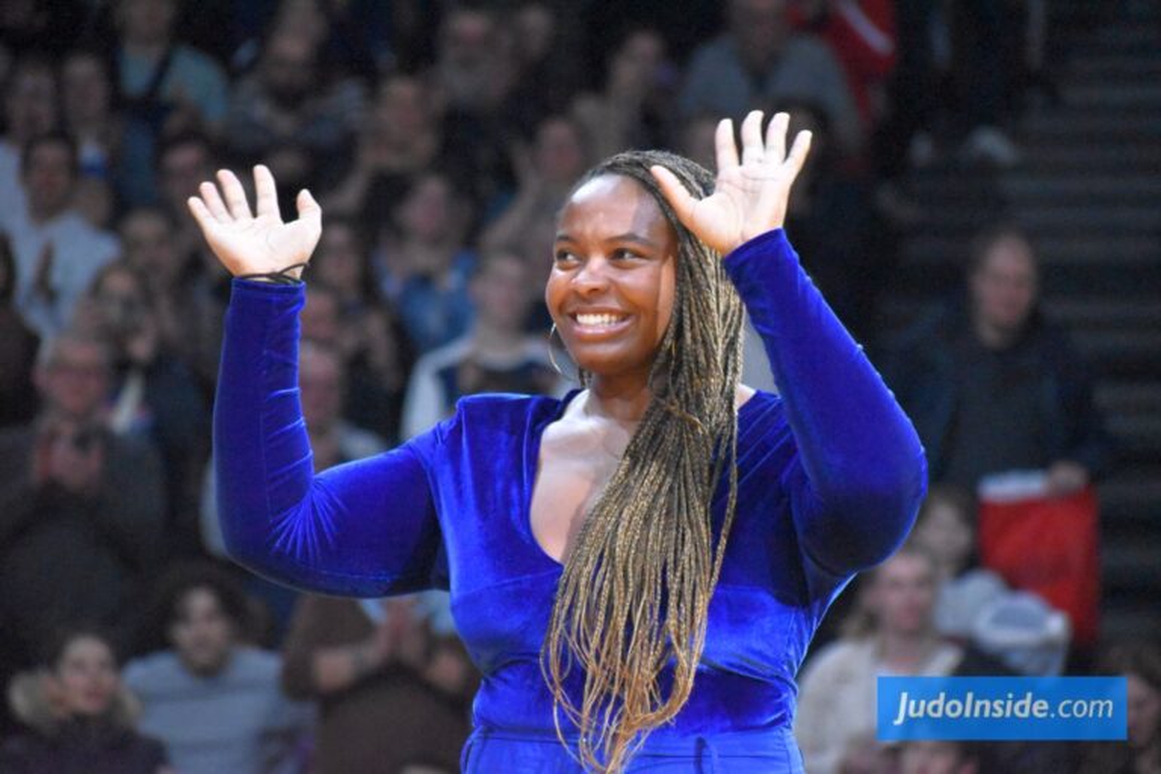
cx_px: 580
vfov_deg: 4.7
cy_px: 387
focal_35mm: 292
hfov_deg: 7.0
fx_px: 9432
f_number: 7.1
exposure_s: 1/640
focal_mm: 195
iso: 12800
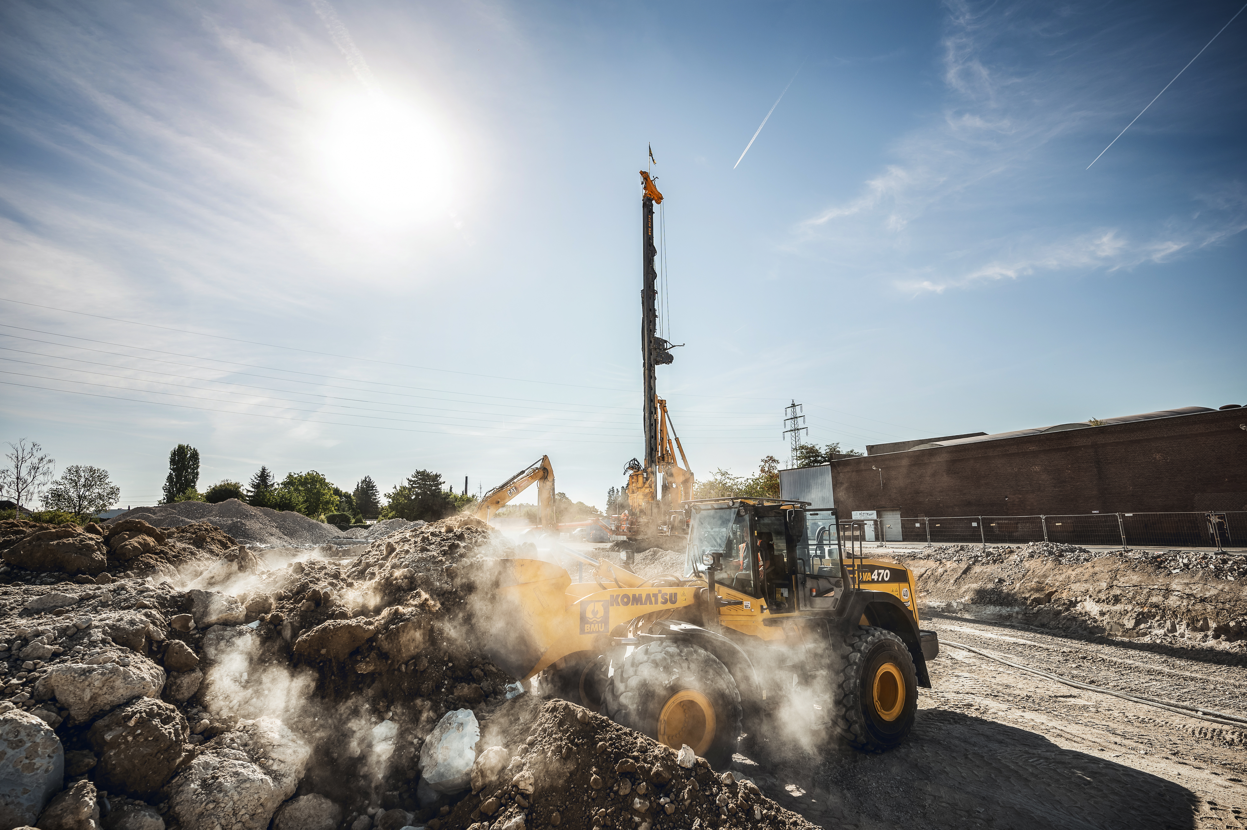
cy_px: 415
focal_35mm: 16
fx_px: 571
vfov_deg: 72.0
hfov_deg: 95.0
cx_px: 624
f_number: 4
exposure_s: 1/1250
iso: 100
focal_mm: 16.5
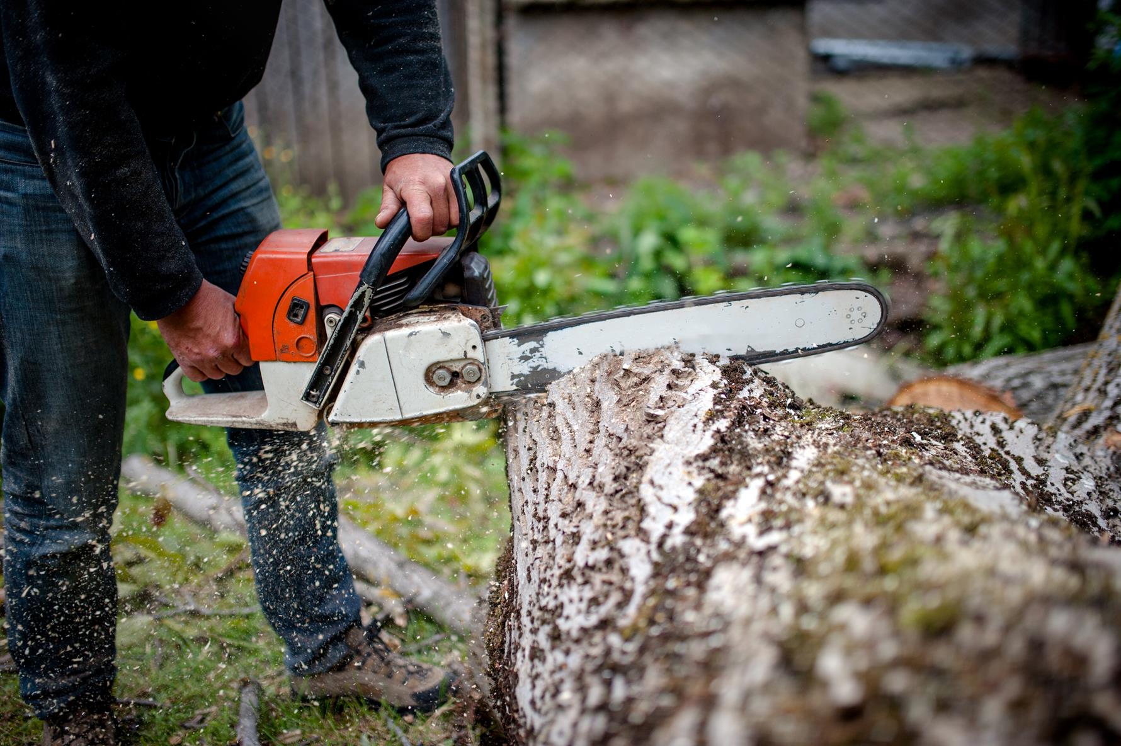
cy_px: 373
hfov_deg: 54.5
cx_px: 560
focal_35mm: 35
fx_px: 1089
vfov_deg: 37.8
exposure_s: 1/2000
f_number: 1.4
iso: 200
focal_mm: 35
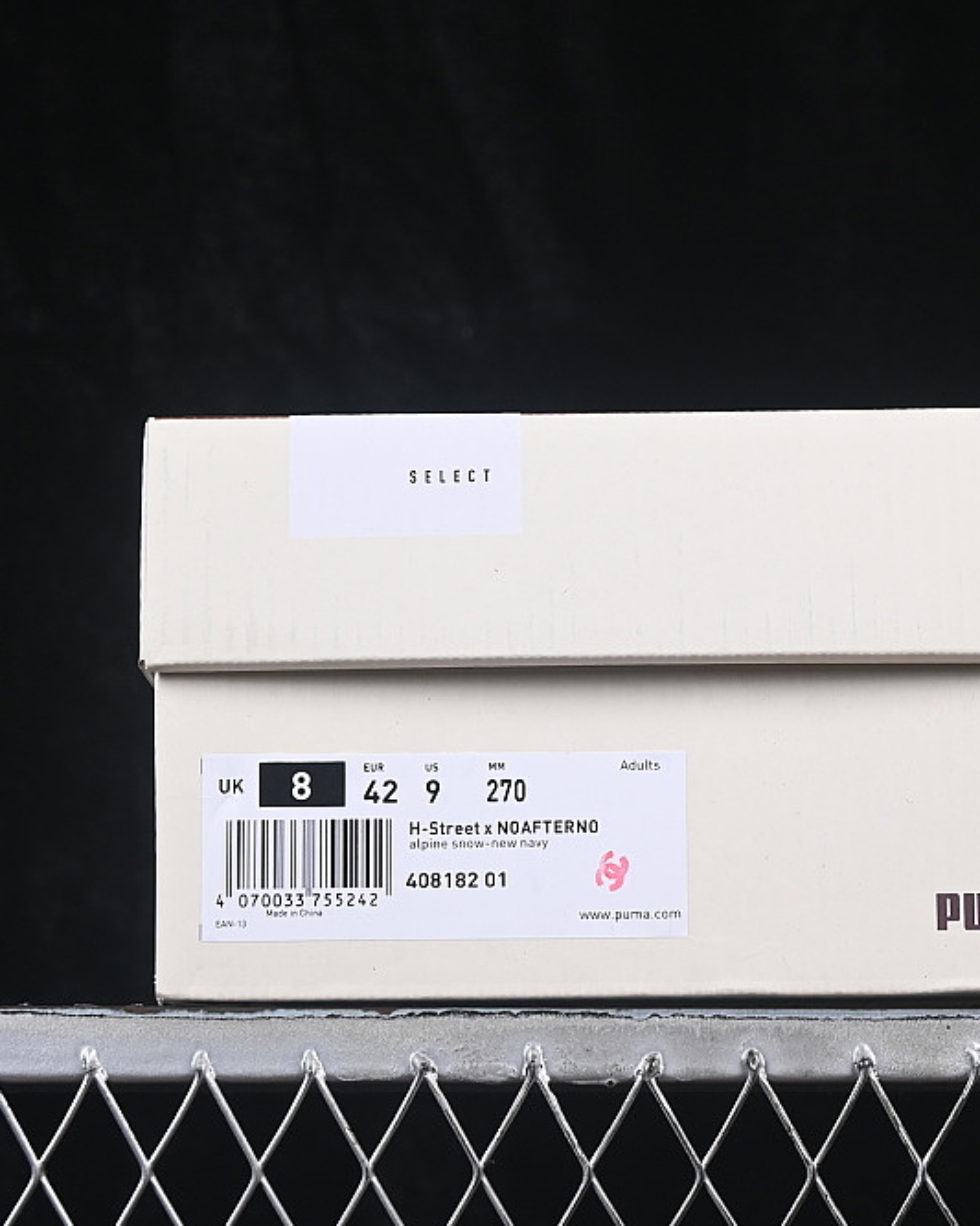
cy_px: 597
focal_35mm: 114
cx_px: 660
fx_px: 4136
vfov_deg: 16.9
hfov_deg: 13.5
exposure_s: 1/80
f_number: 8
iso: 160
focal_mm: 50
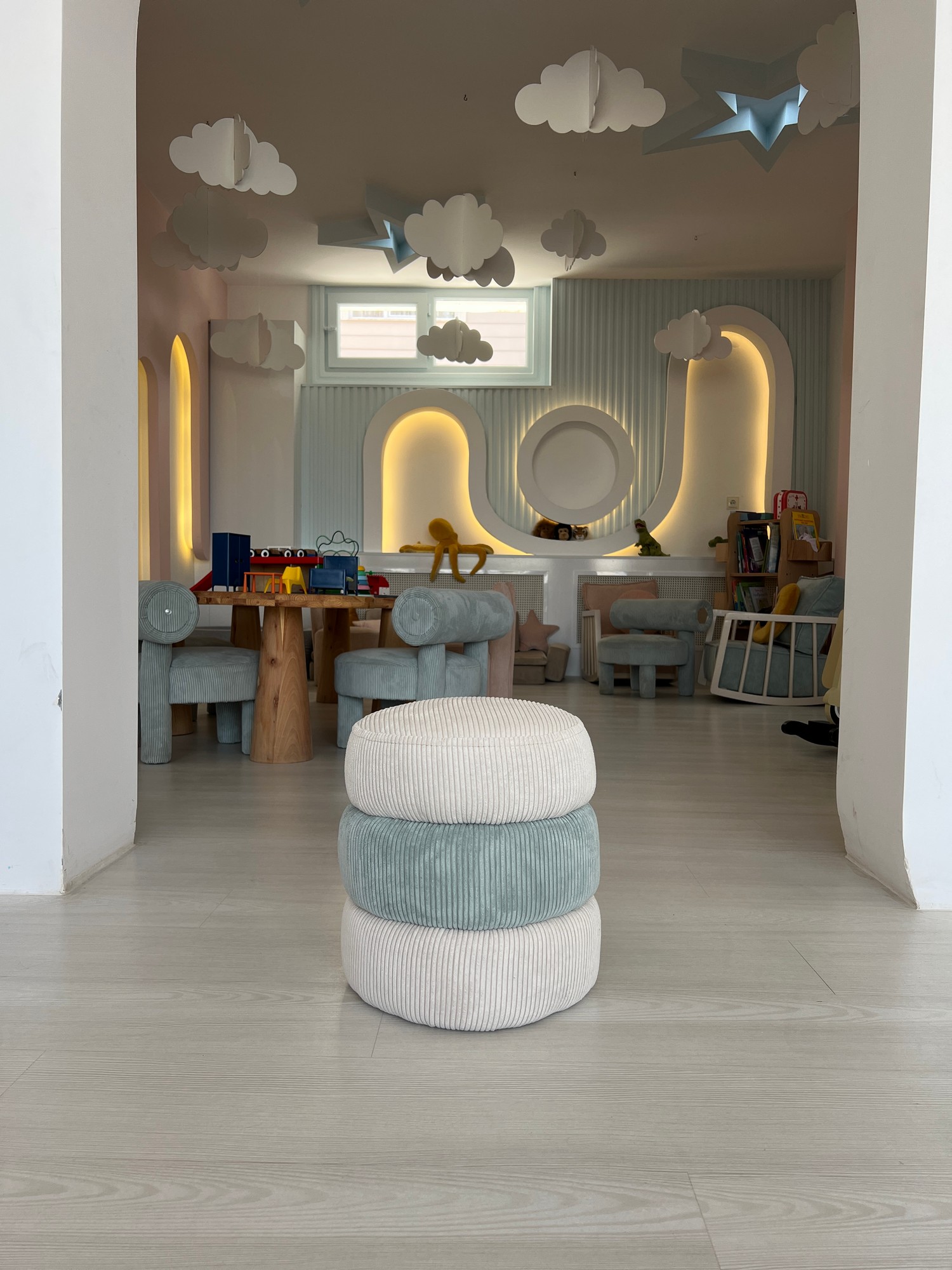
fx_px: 953
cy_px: 635
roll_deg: -0.6
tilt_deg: -2.4
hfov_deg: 53.1
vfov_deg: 67.3
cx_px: 476
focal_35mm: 26
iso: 50
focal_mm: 5.7
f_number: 1.5
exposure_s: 1/323
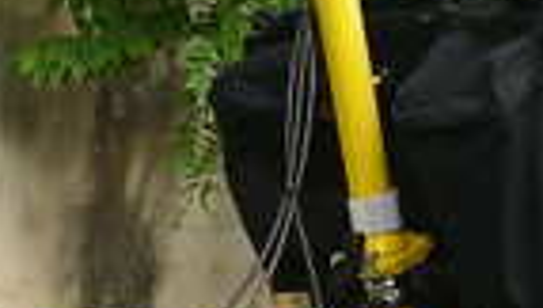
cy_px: 319
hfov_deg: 13.0
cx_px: 95
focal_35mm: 164
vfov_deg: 7.4
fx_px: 2365
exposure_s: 1/158
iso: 50
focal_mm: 7
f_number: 3
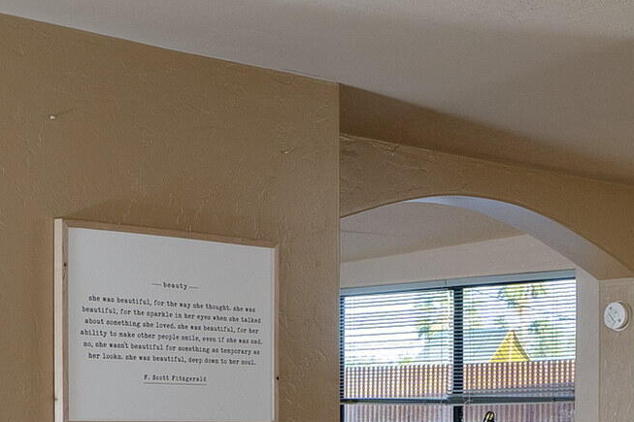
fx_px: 1585
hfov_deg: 21.5
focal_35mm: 90
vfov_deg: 14.8
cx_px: 683
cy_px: 461
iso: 200
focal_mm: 21
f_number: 7.1
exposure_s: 1/10
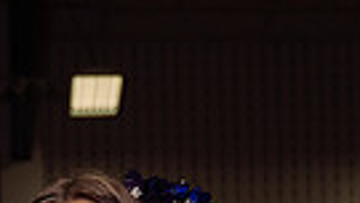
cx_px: 45
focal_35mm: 154
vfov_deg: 7.1
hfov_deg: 13.8
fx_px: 1470
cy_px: 580
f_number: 5.6
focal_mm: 44
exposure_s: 1/250
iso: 100
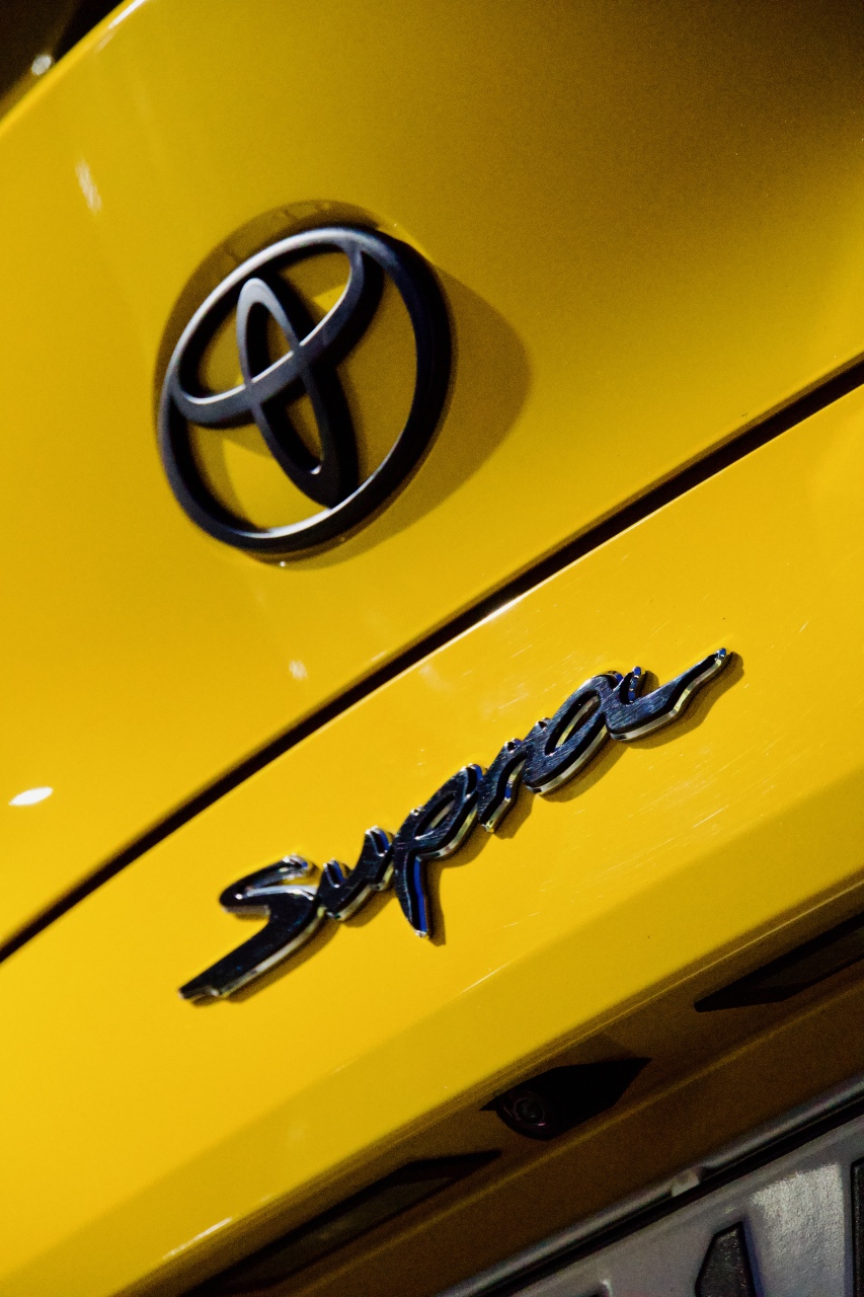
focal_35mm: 126
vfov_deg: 16.3
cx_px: 432
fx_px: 4537
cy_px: 648
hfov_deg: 10.9
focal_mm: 84
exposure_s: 1/50
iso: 6400
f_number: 5.6
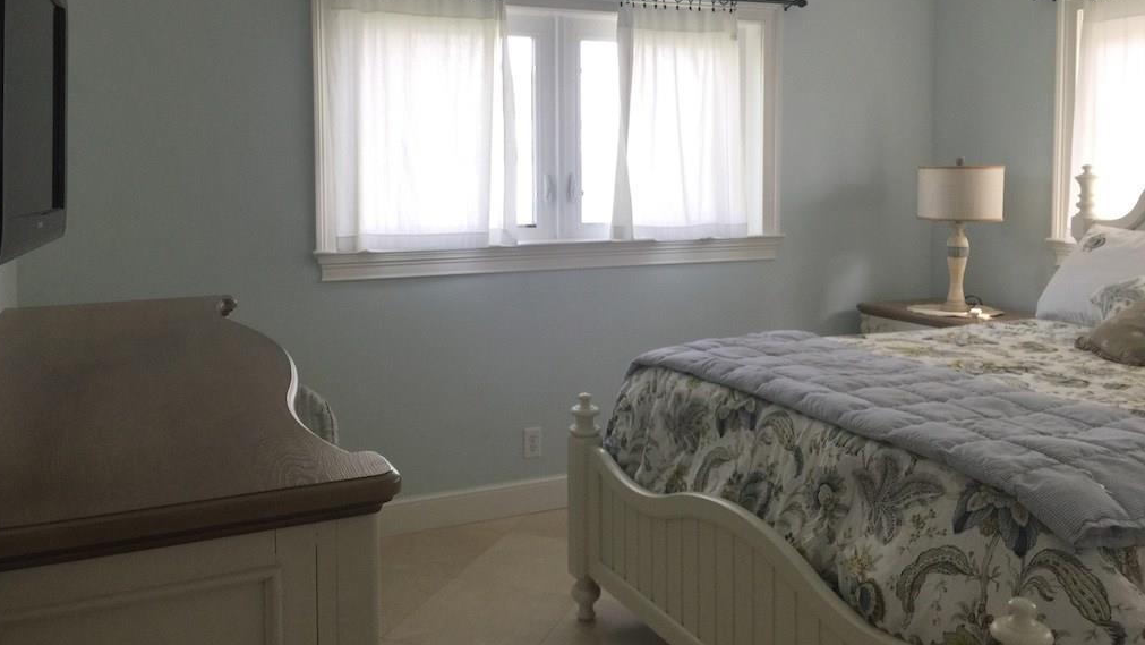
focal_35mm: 32
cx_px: 566
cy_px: 229
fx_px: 972
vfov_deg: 36.4
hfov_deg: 61.0
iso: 32
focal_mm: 4.15
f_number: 2.2
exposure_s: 1/30
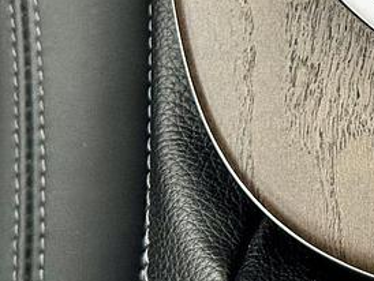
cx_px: 633
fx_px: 1817
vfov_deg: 8.6
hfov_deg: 11.1
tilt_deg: -71.4
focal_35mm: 168
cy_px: -168
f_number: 1.78
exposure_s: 1/40
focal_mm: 6.76
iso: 320
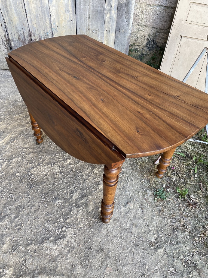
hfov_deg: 53.1
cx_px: 104
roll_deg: -6.4
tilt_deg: -41.5
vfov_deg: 67.3
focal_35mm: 26
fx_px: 208
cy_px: 139
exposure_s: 1/122
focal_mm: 4.25
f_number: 1.8
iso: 40
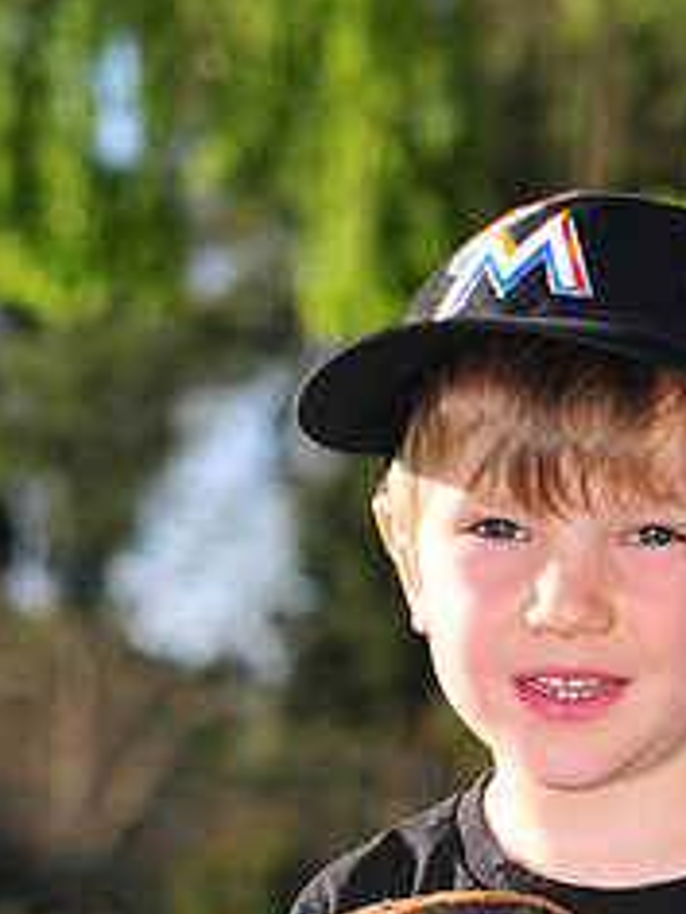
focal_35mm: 265
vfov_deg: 7.4
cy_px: 1022
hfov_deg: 5.6
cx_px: 610
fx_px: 7007
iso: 200
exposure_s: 1/1000
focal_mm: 75
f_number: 4.5
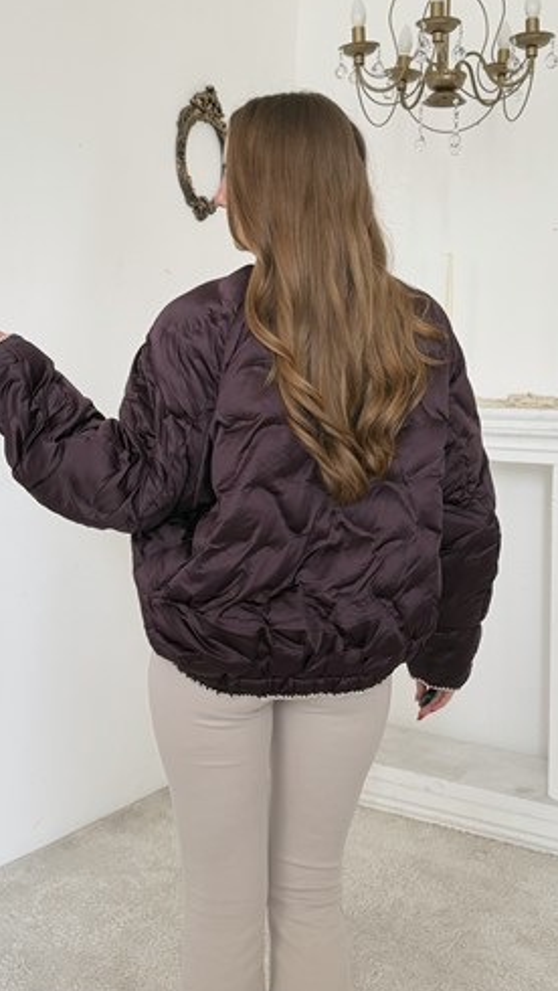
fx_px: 709
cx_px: 285
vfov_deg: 69.8
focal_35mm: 27
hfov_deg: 42.9
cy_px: 487
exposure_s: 1/74
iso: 200
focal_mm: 6.76
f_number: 1.78
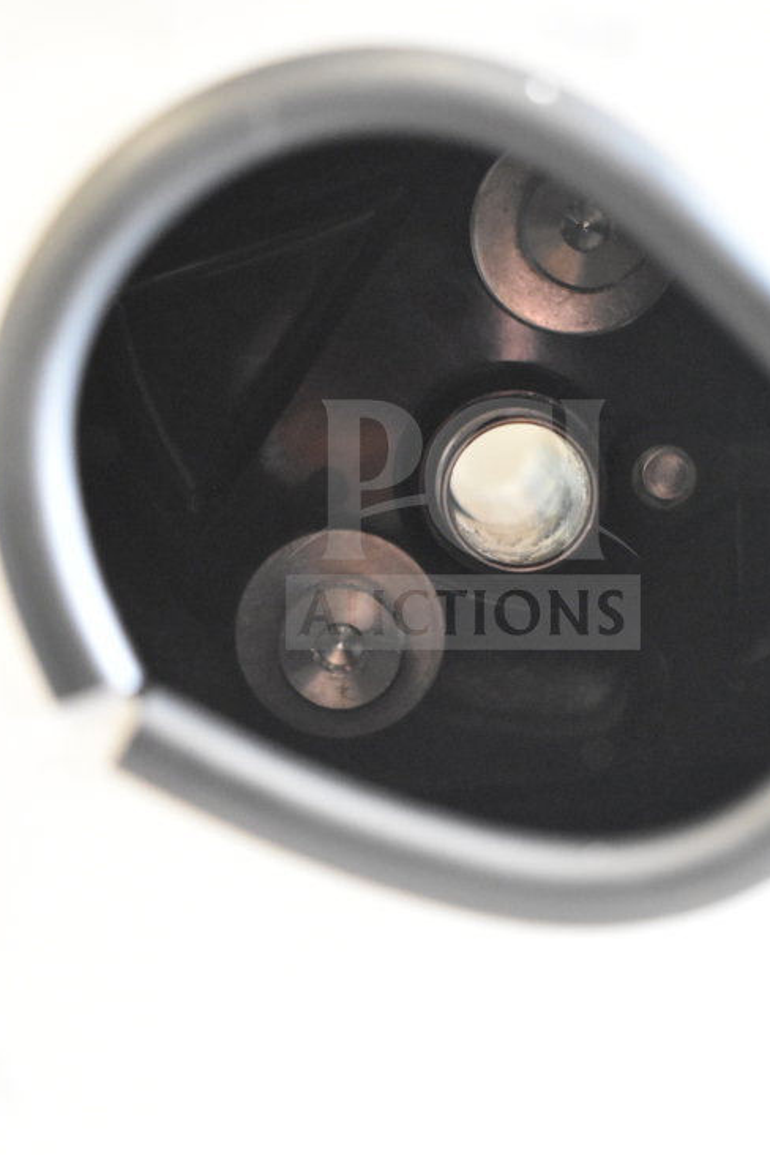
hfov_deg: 18.2
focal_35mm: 75
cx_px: 462
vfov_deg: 27.0
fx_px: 2406
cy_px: 525
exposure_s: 1/60
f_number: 4.8
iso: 7200
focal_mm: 40
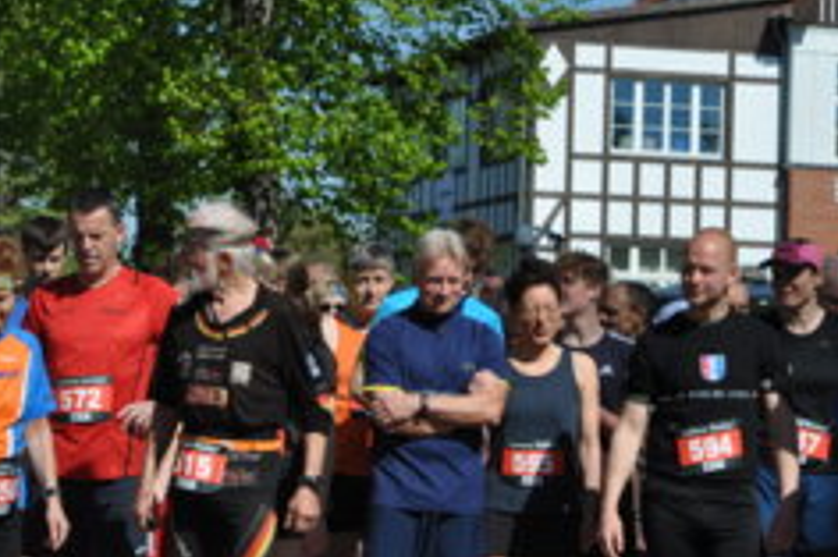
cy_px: 380
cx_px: 135
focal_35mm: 140
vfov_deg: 9.8
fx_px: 3253
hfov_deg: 14.6
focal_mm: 55
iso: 400
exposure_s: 1/1600
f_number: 6.3
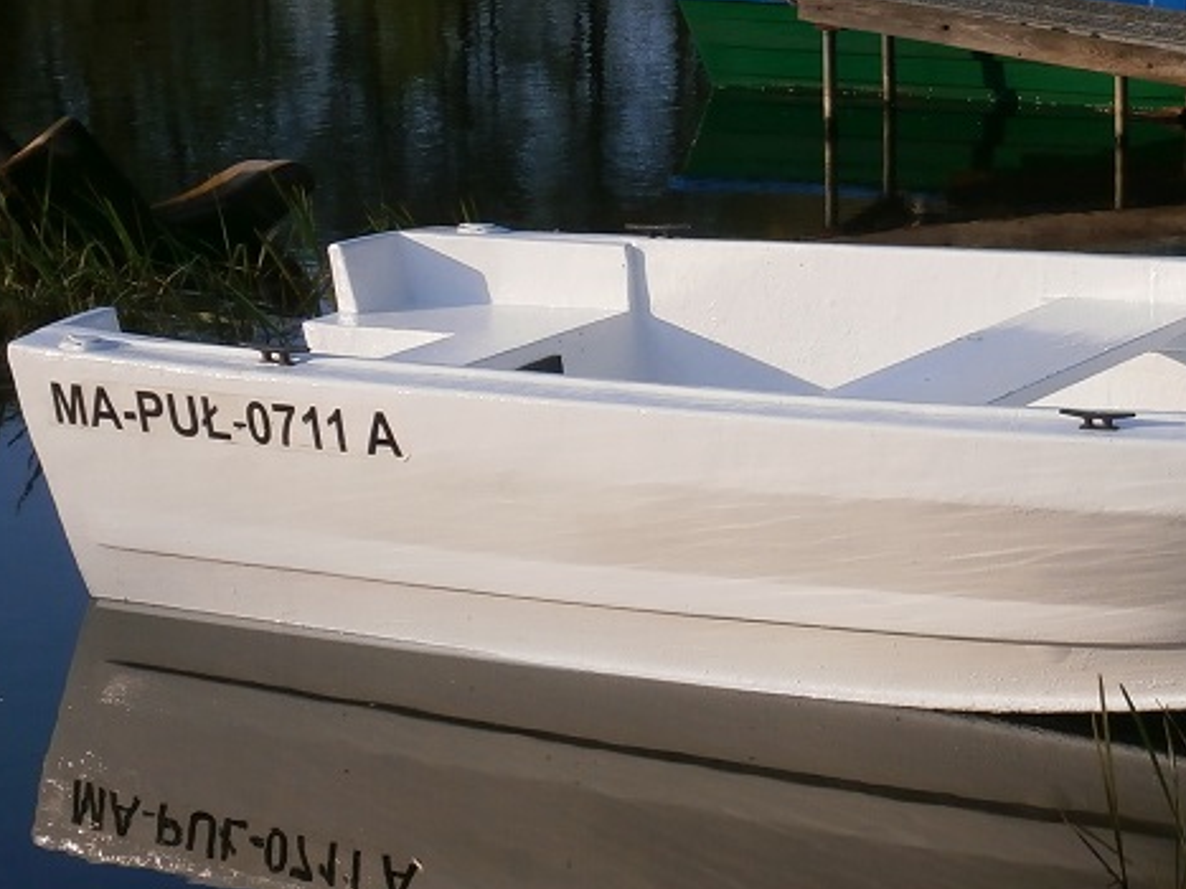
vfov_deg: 11.8
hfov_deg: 15.5
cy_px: 441
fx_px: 4316
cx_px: 1049
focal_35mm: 126
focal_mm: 10.7
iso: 80
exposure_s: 1/640
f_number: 3.9
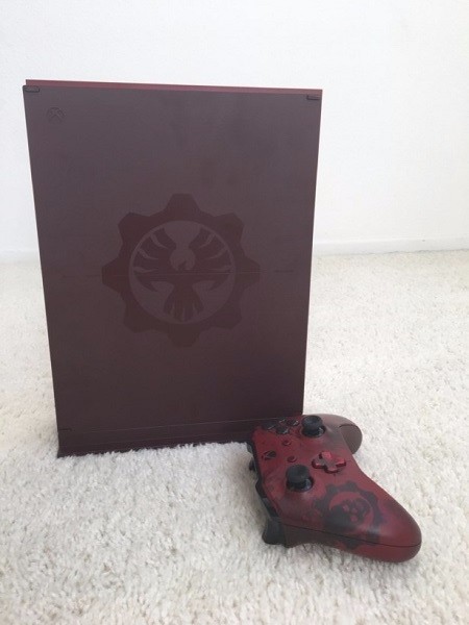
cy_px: 312
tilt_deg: -17.4
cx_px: 234
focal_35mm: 29
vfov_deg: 61.7
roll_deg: +0.3
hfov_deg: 48.2
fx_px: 524
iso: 40
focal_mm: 4.15
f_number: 2.2
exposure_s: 1/100
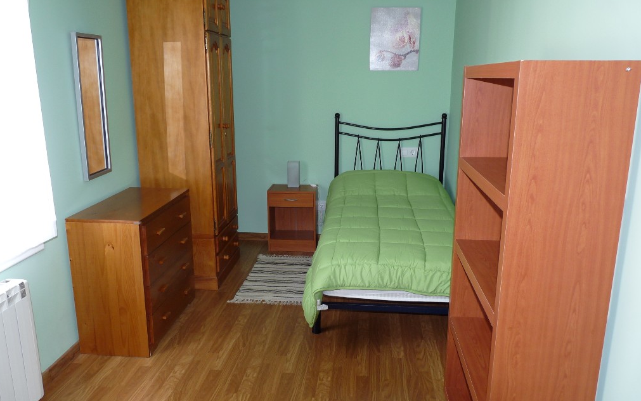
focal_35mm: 29
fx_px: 507
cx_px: 317
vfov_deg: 43.1
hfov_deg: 64.6
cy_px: 211
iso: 100
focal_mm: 4.8
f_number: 2.8
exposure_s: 1/30
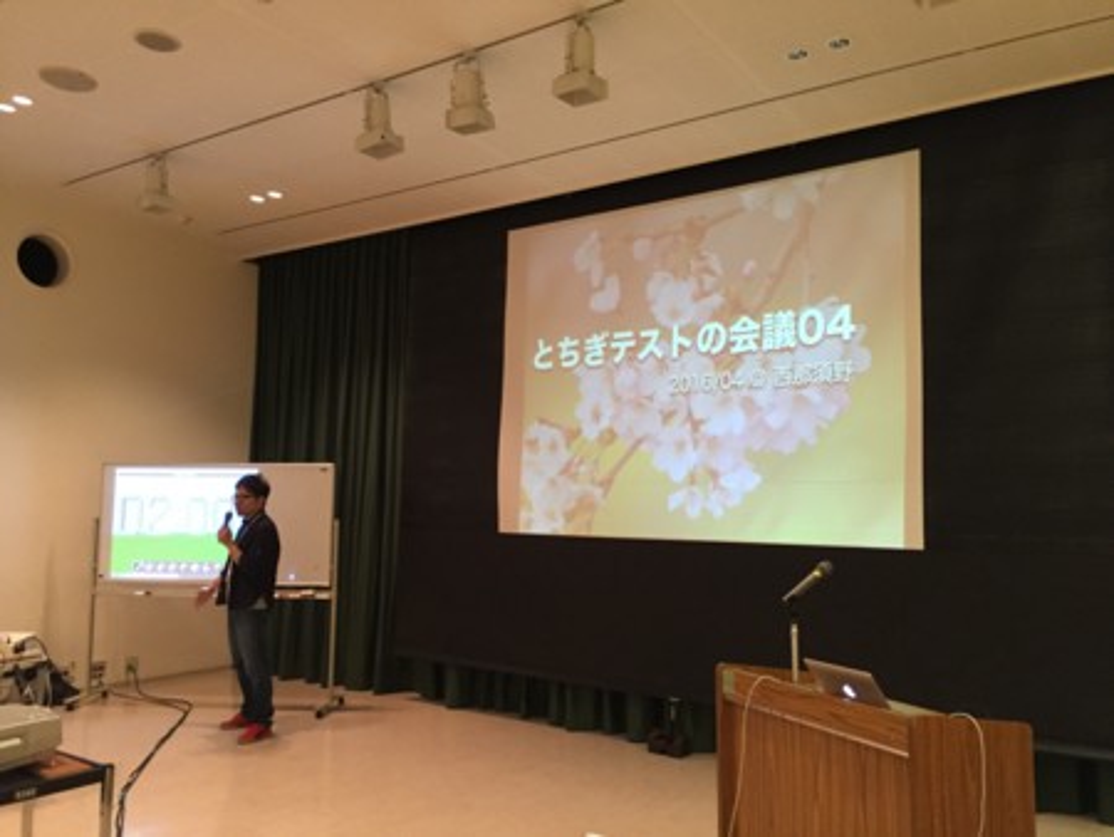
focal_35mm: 29
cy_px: 418
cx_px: 557
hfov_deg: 61.6
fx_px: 934
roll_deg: -1.2
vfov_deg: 48.3
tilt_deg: +5.2
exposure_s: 1/30
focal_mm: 4.15
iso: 250
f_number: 2.2
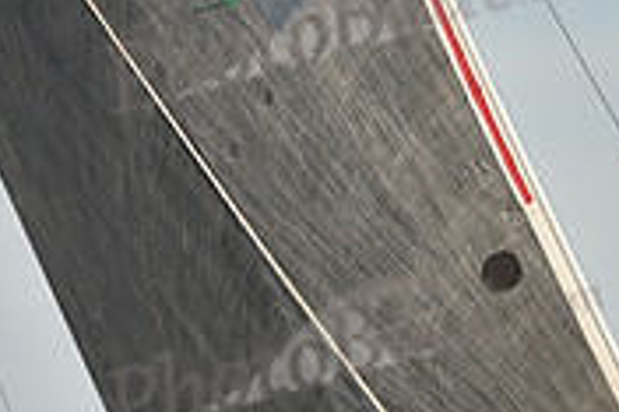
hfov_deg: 4.3
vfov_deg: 2.9
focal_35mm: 479
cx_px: 788
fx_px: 8228
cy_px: 481
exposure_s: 1/800
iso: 250
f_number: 5
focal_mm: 145
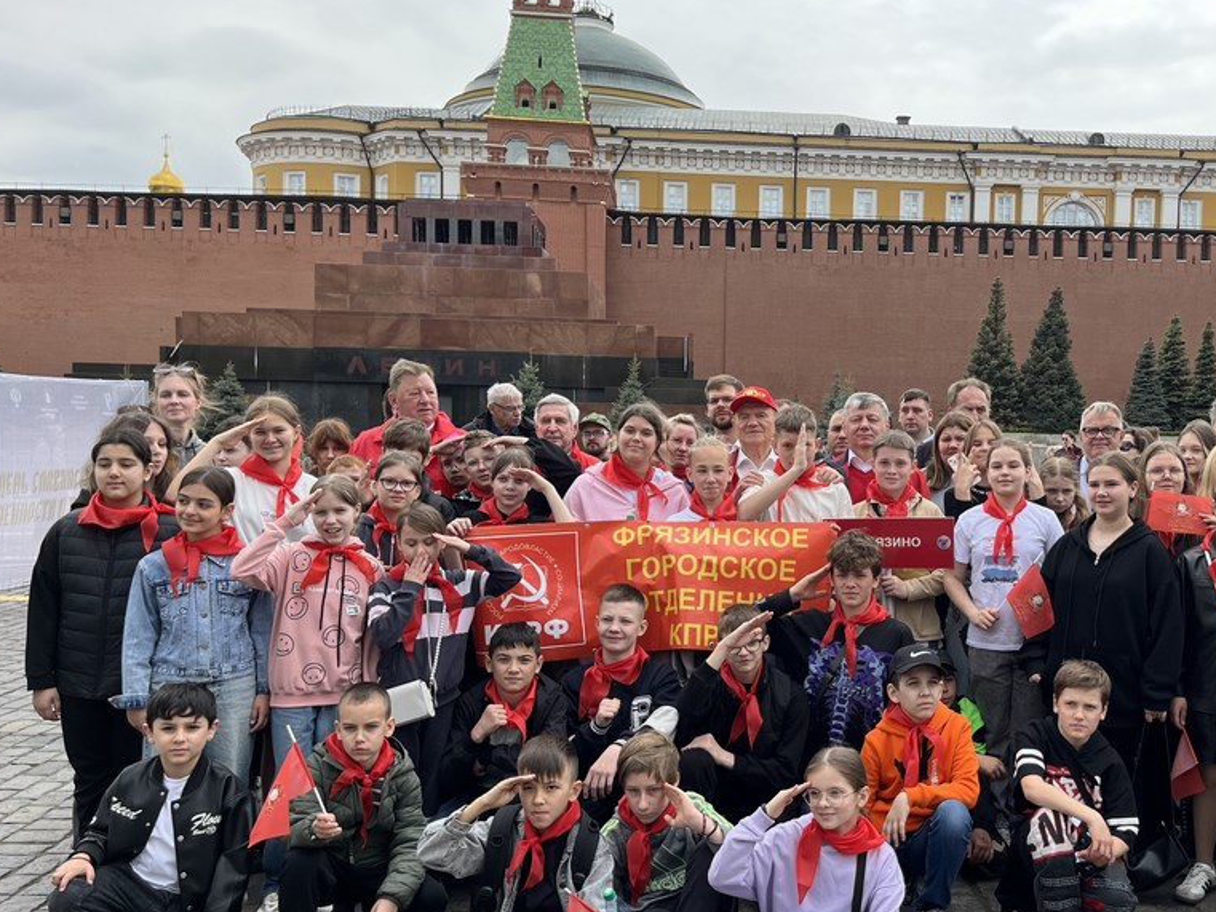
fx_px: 1230
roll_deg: -1.3
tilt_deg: -2.3
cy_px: 487
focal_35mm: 35
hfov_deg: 51.8
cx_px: 797
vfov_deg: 40.7
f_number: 1.6
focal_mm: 5.1
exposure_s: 1/864
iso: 50
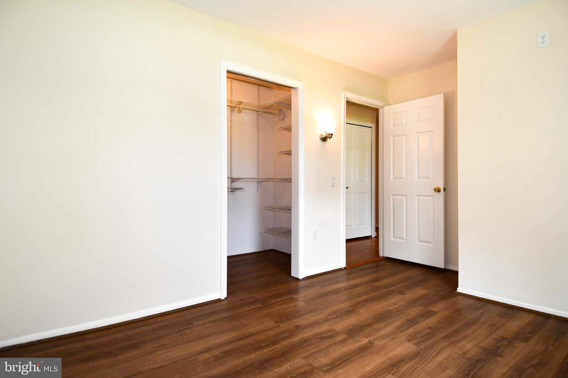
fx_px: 284
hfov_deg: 90.0
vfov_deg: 67.4
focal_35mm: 18
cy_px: 189
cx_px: 284
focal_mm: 12
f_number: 4
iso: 250
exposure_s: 1/60
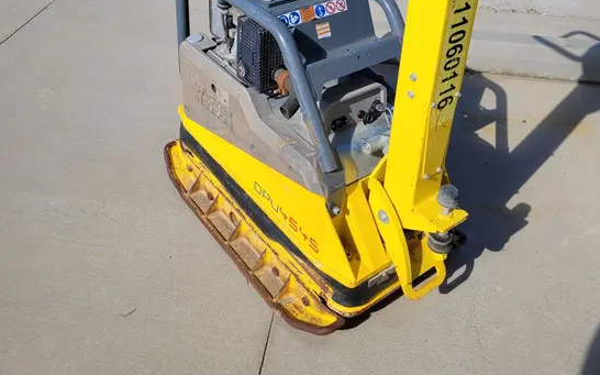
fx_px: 605
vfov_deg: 33.3
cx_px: 301
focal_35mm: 37
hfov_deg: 52.8
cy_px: 65
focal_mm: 5.4
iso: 40
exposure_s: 1/2359
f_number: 1.8
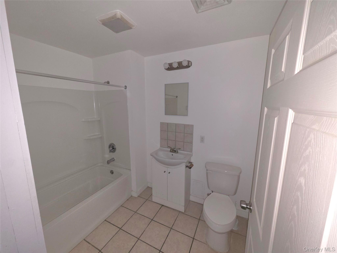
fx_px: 127
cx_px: 168
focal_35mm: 13
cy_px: 126
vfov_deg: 89.9
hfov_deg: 106.2
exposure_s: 1/40.7
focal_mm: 2.2
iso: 200
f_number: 1.9
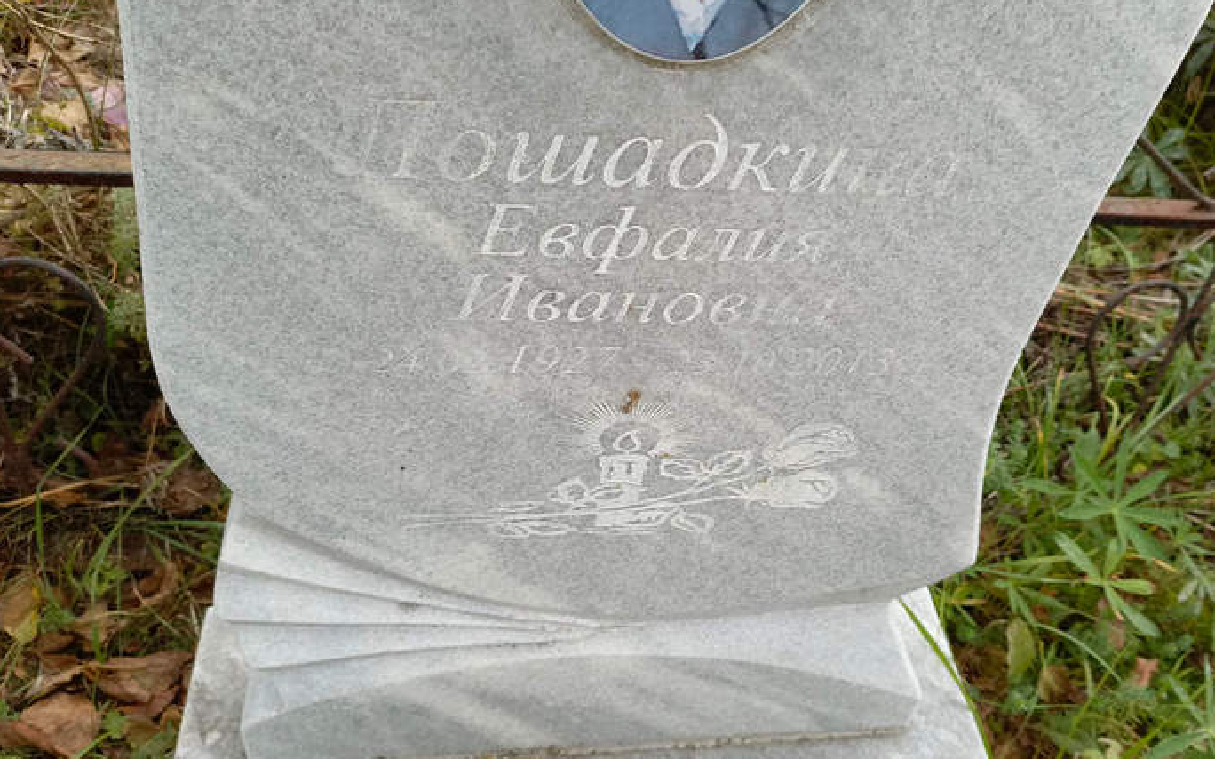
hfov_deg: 61.0
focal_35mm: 31
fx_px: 1026
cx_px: 686
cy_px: 368
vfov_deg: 40.6
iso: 112
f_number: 1.69
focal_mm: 4.76
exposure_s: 1/156
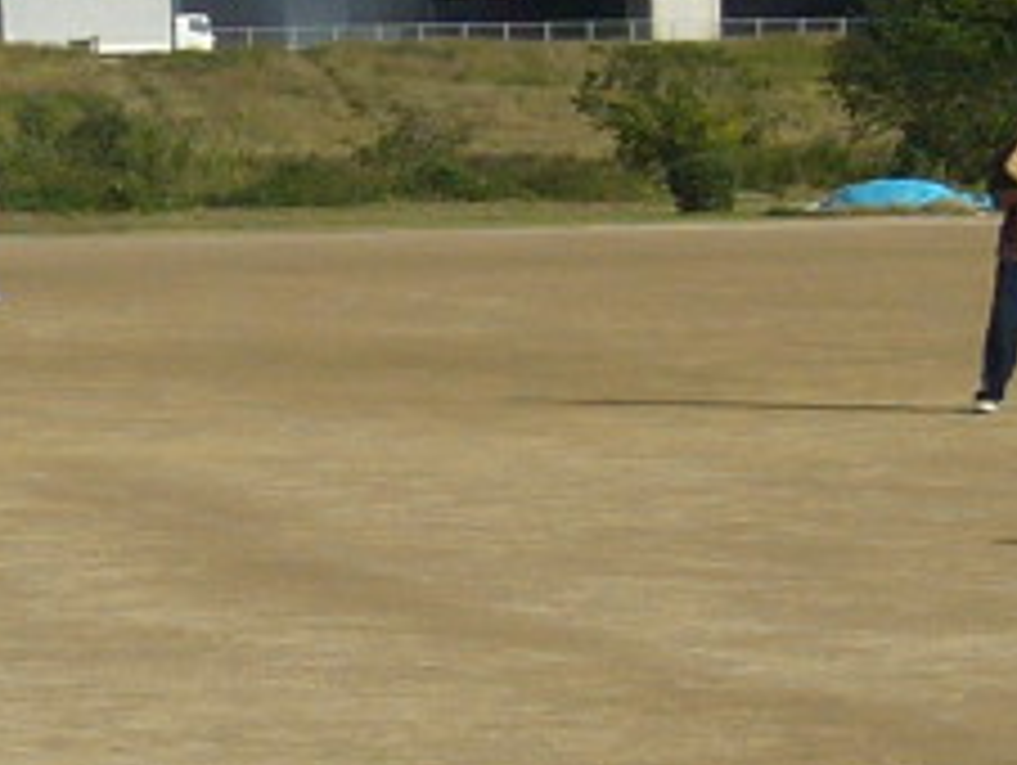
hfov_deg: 9.9
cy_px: 400
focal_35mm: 198
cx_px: 99
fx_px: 5823
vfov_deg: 7.5
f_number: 5.6
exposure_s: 1/400
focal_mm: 5.8
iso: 80
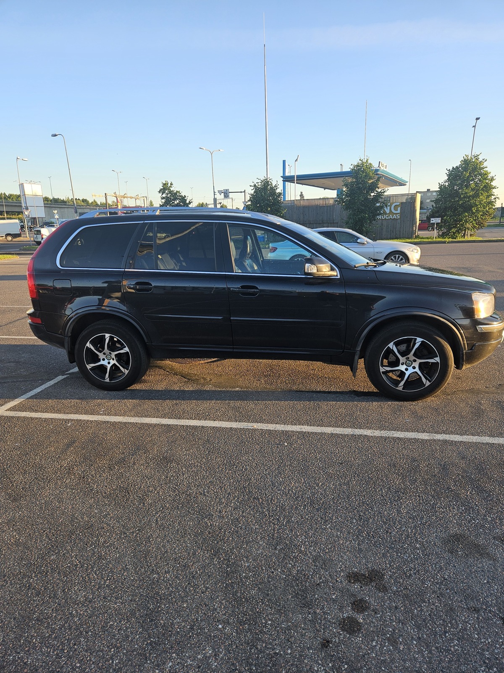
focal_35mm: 23
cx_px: 252
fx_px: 446
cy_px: 336
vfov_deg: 73.9
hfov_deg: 58.9
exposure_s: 1/274
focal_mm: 5.4
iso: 25
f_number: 1.8
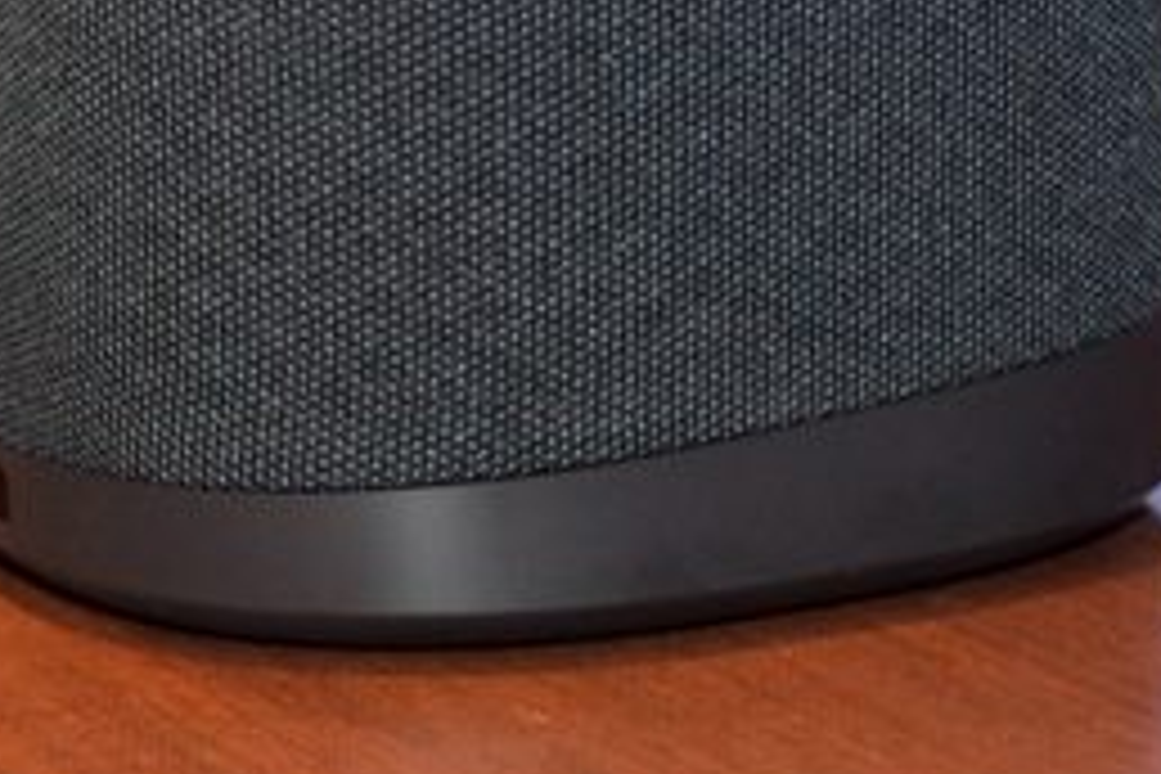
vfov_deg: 10.1
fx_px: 4321
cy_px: -94
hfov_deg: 15.0
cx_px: -36
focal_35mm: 134
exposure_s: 1/30
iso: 800
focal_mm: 32
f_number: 4.5
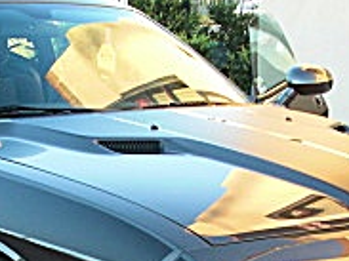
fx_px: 1270
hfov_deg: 15.5
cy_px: 320
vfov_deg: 11.5
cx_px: 40
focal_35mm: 126
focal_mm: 6.3
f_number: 2.8
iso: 100
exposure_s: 1/60
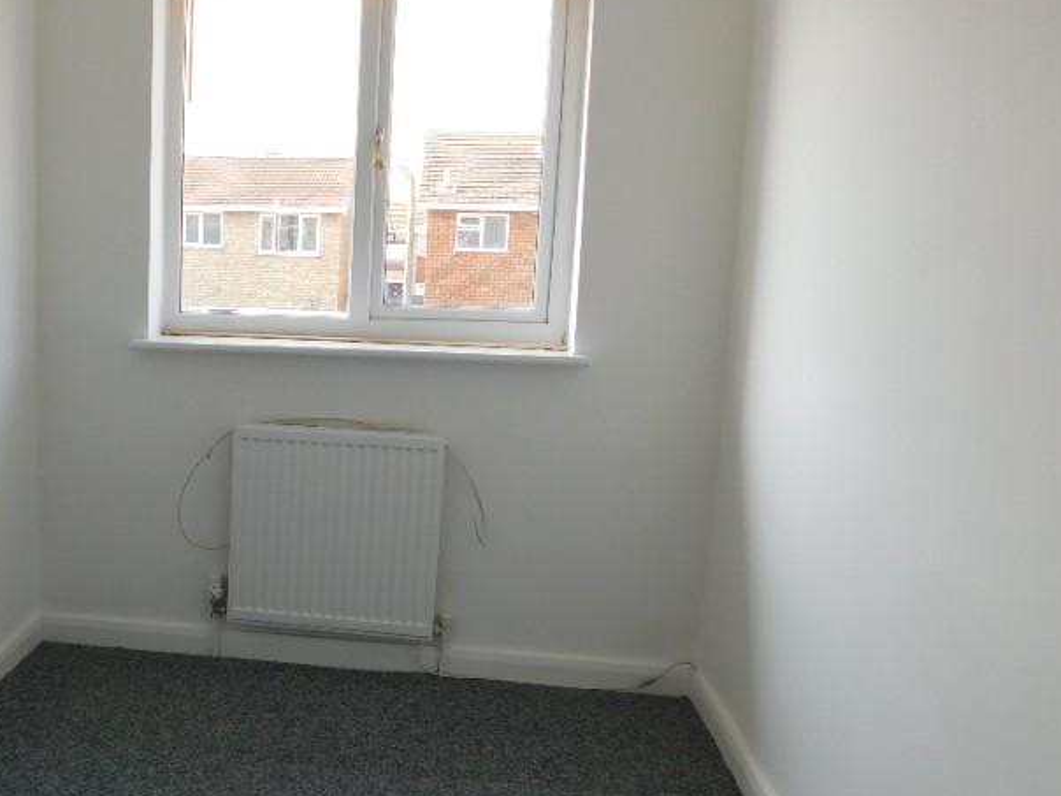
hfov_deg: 45.0
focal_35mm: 39
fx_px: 1195
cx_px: 184
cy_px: 438
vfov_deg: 36.8
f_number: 3
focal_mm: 4
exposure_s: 1/160
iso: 125
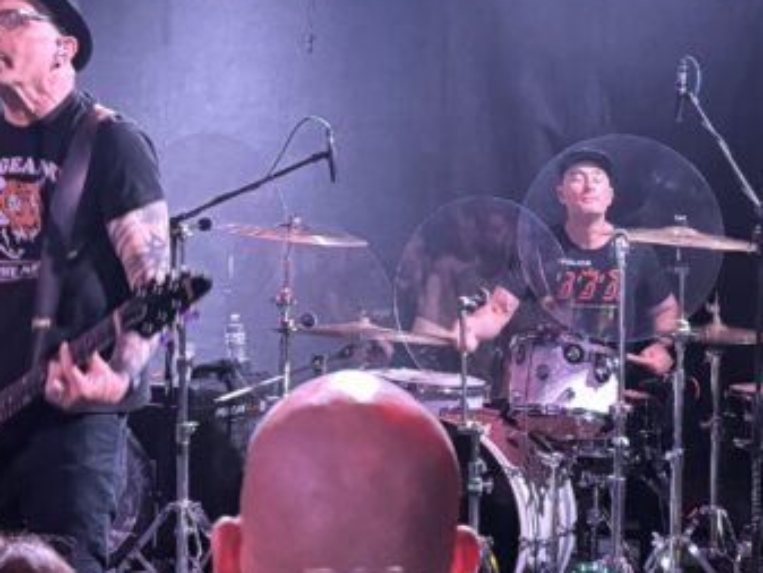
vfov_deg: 26.4
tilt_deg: +1.8
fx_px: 1191
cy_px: 94
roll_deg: -2.9
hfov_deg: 35.3
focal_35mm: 54
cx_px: 489
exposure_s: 1/32
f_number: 1.6
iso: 800
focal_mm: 5.96
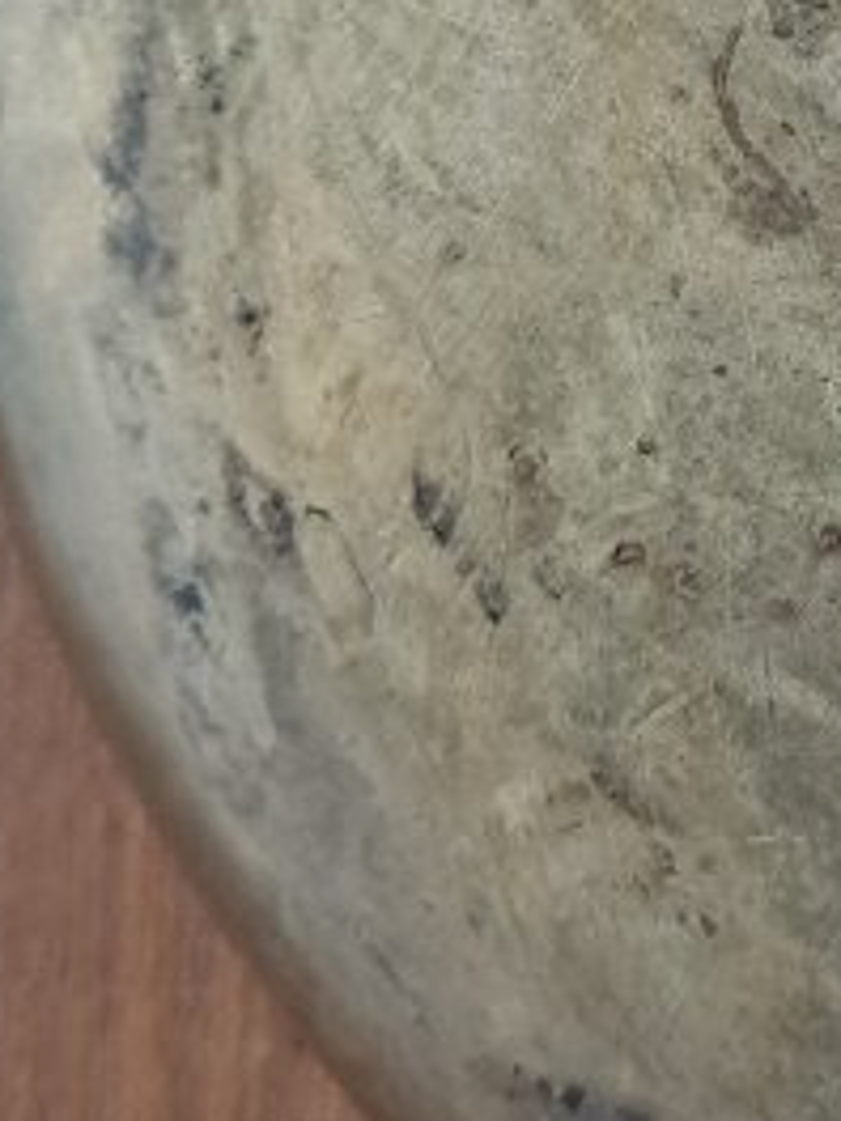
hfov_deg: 12.2
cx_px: 1644
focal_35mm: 109
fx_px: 3531
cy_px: -115
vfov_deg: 17.4
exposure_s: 1/33
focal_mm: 5.23
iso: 500
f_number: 1.8
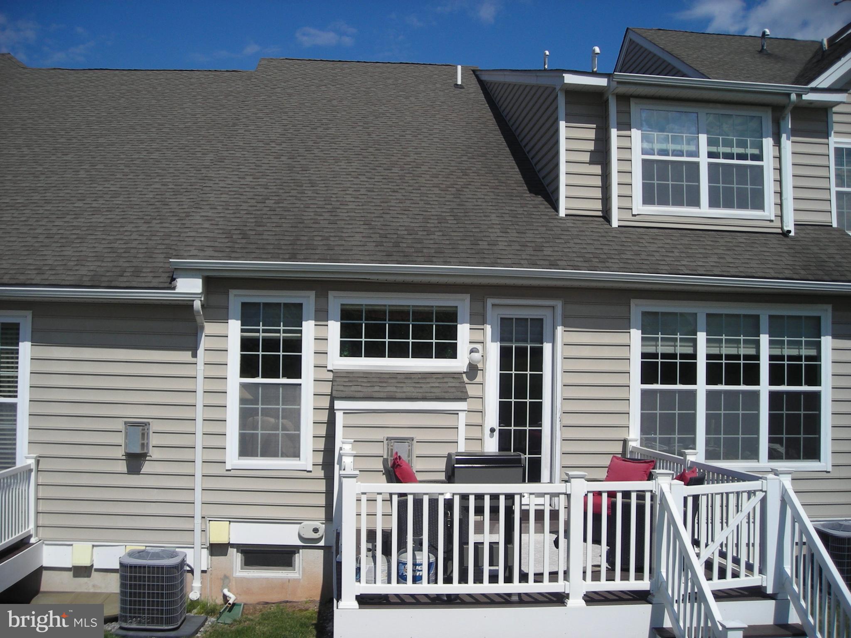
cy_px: 319
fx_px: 934
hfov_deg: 49.0
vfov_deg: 37.7
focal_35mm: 38
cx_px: 426
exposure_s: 1/429
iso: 50
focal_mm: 6.3
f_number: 6.4
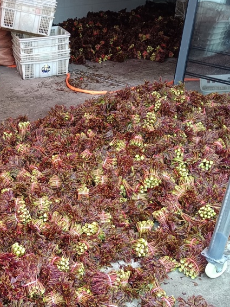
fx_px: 434
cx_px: 47
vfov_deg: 38.7
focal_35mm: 49
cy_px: 188
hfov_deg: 29.0
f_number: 1.8
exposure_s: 1/100
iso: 393
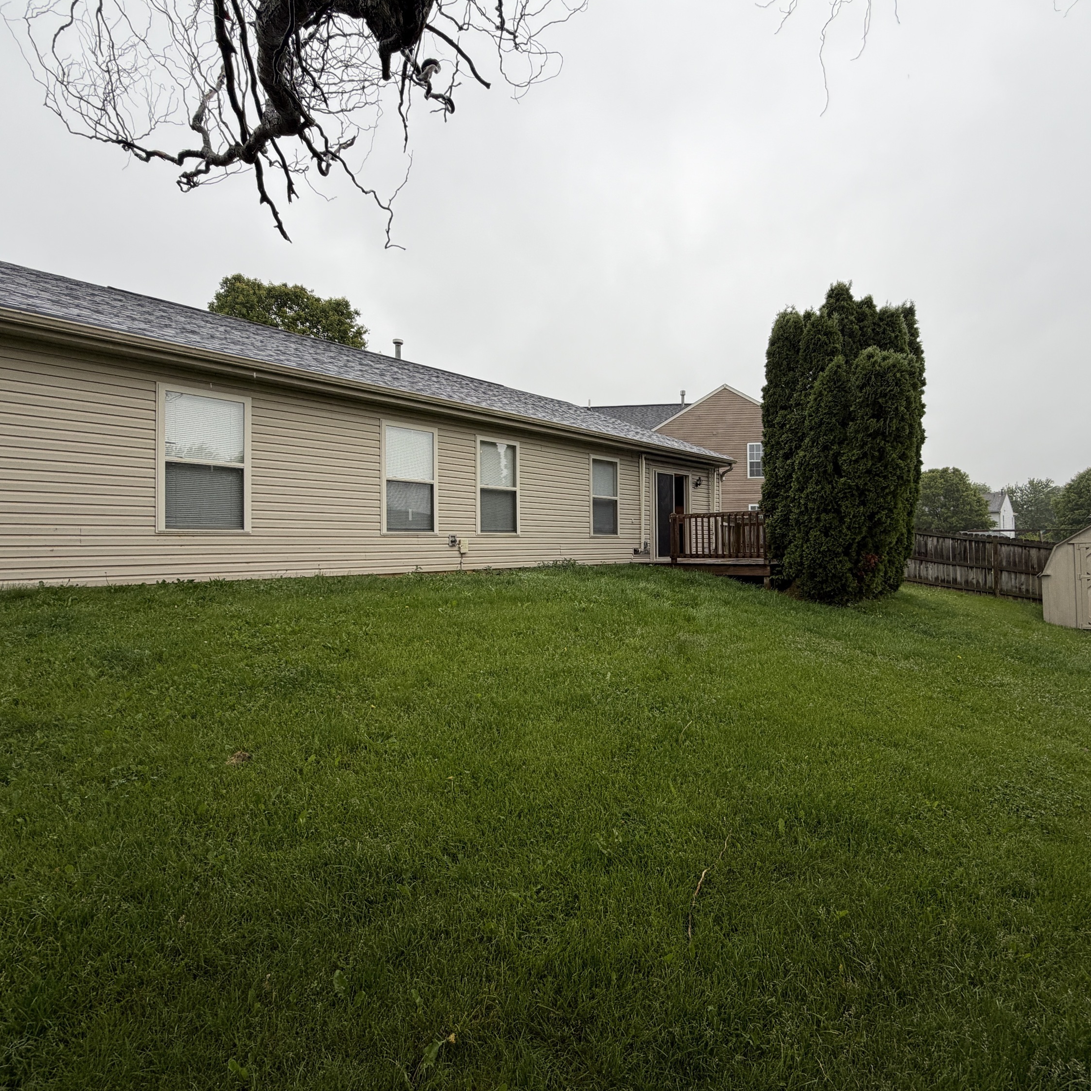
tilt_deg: +1.9
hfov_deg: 83.8
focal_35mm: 17
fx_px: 606
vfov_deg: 84.0
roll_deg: +0.7
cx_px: 585
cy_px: 534
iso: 40
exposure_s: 1/187
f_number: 2.2
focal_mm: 2.22
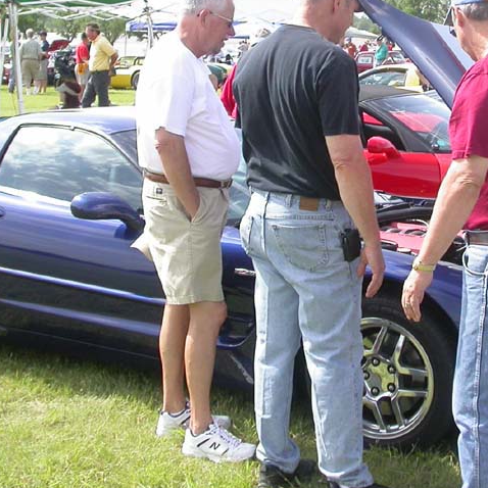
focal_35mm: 72
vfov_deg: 23.9
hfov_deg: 23.9
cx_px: 316
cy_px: 173
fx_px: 1148
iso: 100
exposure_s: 1/1000
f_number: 2.6
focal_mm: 7.85
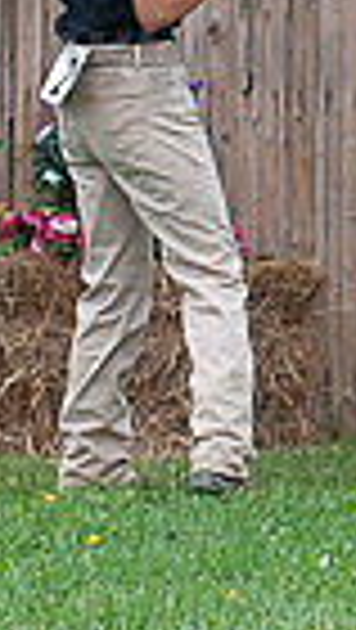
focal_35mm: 415
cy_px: -97
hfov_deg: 2.9
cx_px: 820
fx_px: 6948
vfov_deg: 5.2
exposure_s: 1/1000
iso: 2000
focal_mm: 110
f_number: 5.6
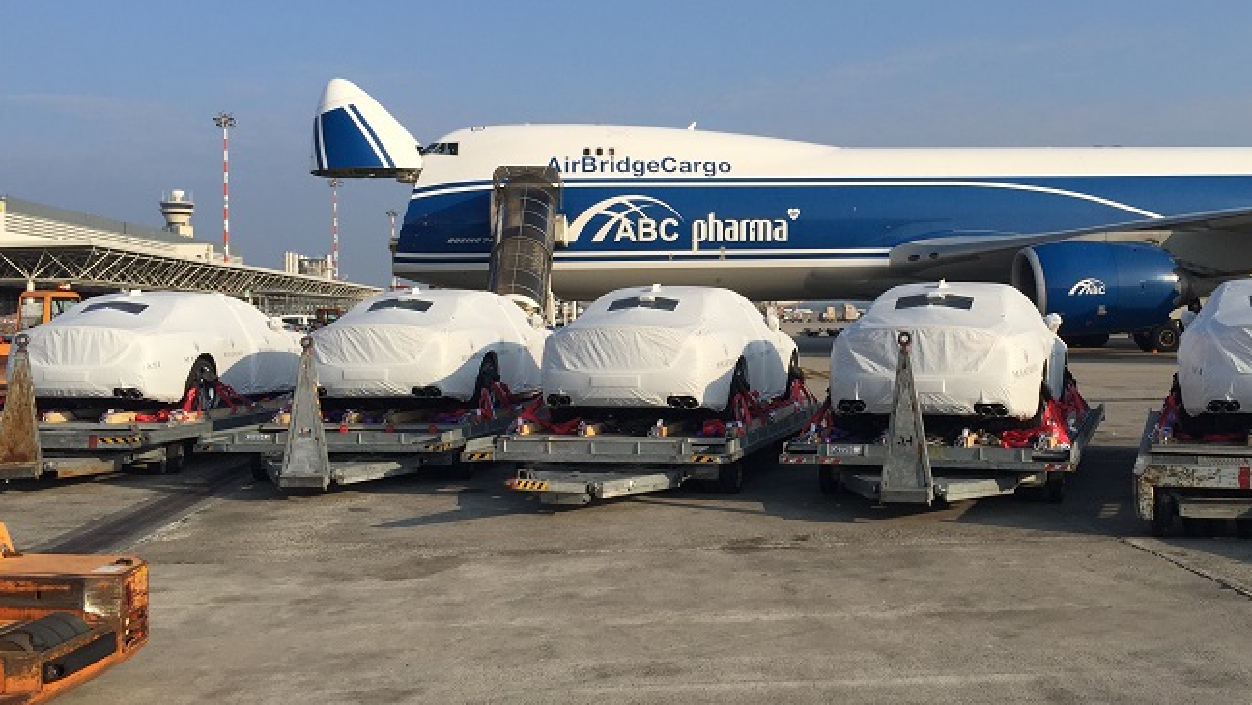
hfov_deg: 51.3
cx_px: 750
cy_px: 288
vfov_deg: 30.4
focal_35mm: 39
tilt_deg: +0.4
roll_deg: -1.2
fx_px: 1295
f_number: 2.2
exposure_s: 1/2198
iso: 32
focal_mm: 4.15
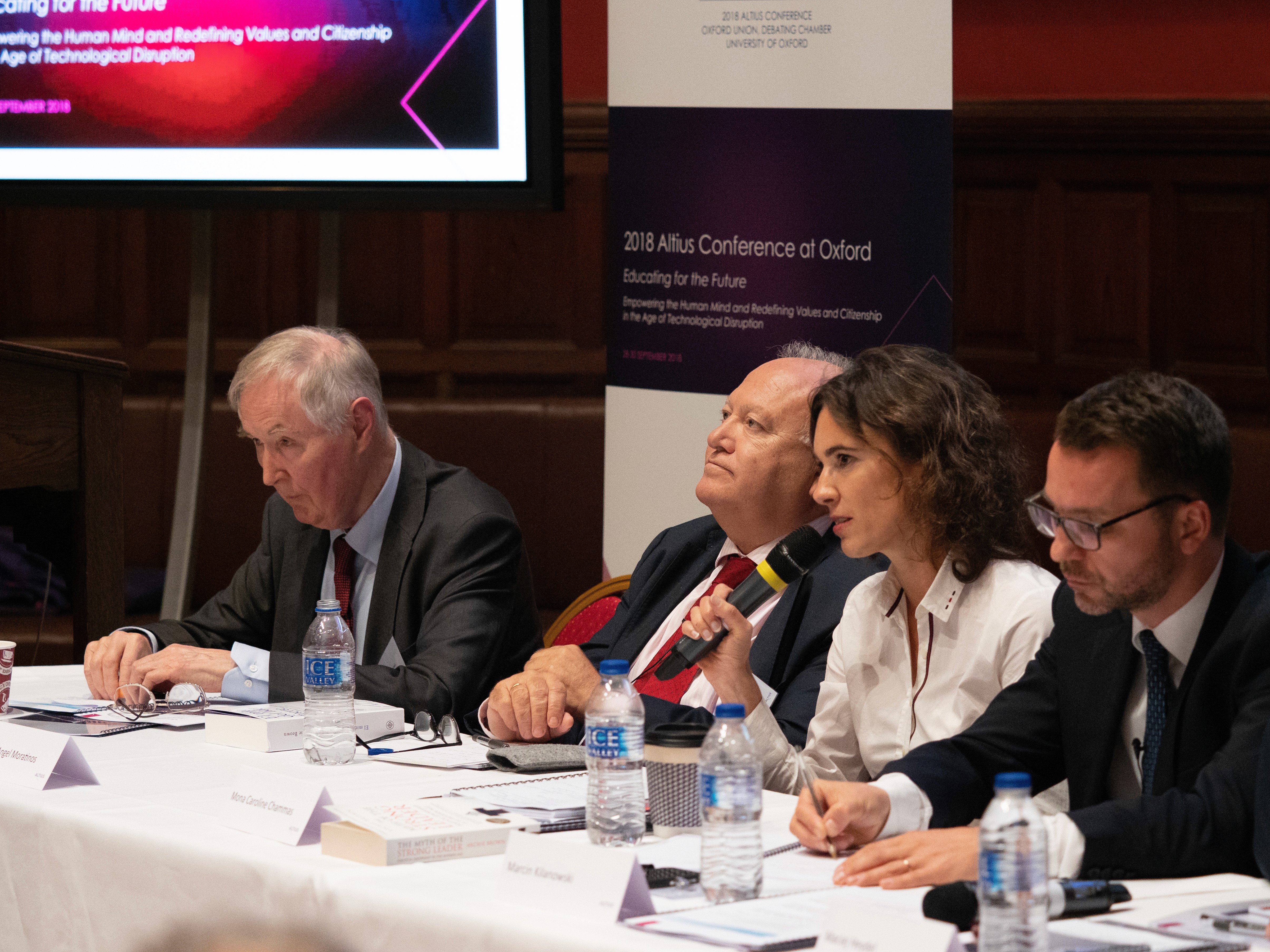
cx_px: 681
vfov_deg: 11.1
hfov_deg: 14.7
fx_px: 4916
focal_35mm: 134
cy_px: 506
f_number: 2.8
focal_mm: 62
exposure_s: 1/100
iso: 3200
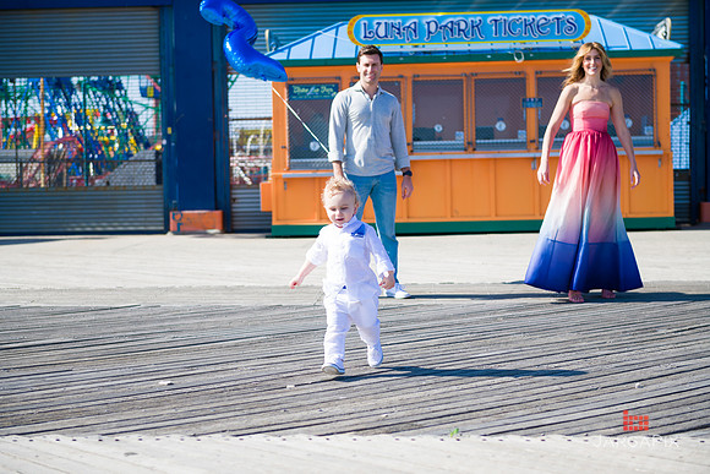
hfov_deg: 28.8
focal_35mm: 70
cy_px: 237
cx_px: 355
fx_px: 1381
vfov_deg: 19.5
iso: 200
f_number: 5
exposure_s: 1/1600
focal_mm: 70
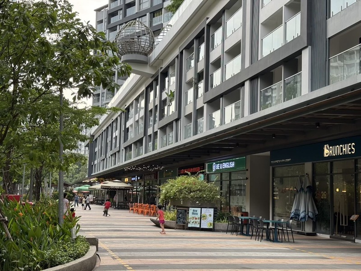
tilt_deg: +6.0
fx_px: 501
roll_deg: -1.3
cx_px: 180
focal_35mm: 48
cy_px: 136
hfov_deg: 39.7
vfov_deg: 30.3
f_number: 1.78
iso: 64
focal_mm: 6.76
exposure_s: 1/568
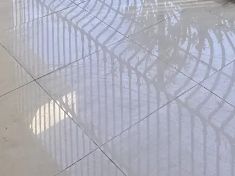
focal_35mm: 64
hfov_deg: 30.0
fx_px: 434
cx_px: 162
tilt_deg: -2.6
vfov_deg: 17.2
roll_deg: +1.2
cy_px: -170
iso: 40
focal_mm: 2.22
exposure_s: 1/105
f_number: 2.2
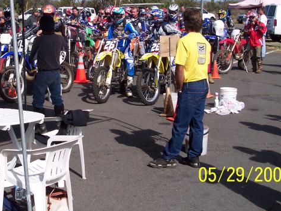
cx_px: 75
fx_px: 528
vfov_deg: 22.3
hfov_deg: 29.4
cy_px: 39
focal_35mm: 65
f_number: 4.8
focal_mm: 8
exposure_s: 1/1000
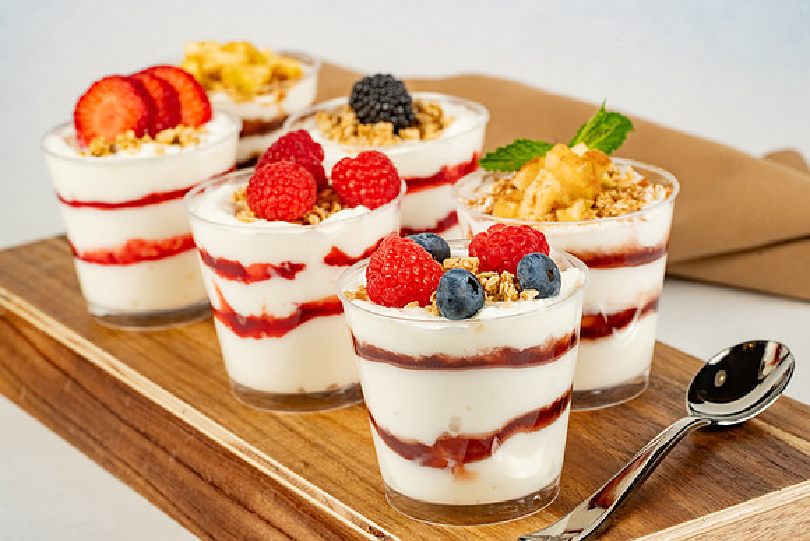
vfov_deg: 15.2
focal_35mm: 90
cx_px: 405
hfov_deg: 22.6
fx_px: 2025
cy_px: 270
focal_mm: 90
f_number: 11
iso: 800
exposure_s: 1/200
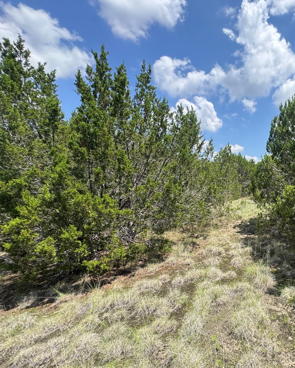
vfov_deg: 83.3
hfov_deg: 62.6
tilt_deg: -0.8
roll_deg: +0.1
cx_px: 249
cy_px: 187
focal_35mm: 19
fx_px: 207
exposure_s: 1/1006
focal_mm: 2.22
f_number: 2.2
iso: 50
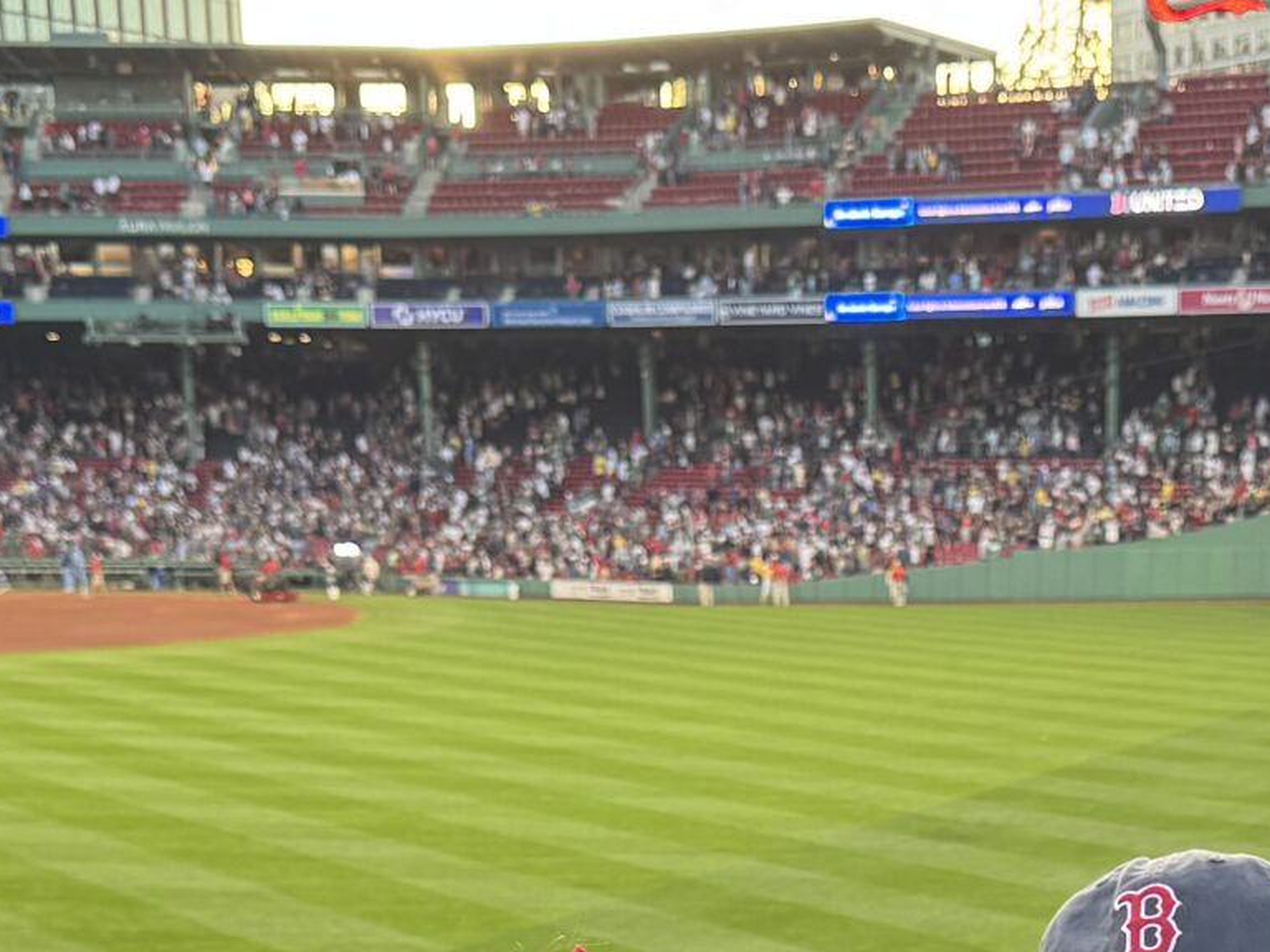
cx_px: 944
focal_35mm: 80
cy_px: 1335
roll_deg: +0.2
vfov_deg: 17.0
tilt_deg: -17.1
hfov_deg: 24.2
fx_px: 2935
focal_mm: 6.76
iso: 64
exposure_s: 1/136
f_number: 1.78
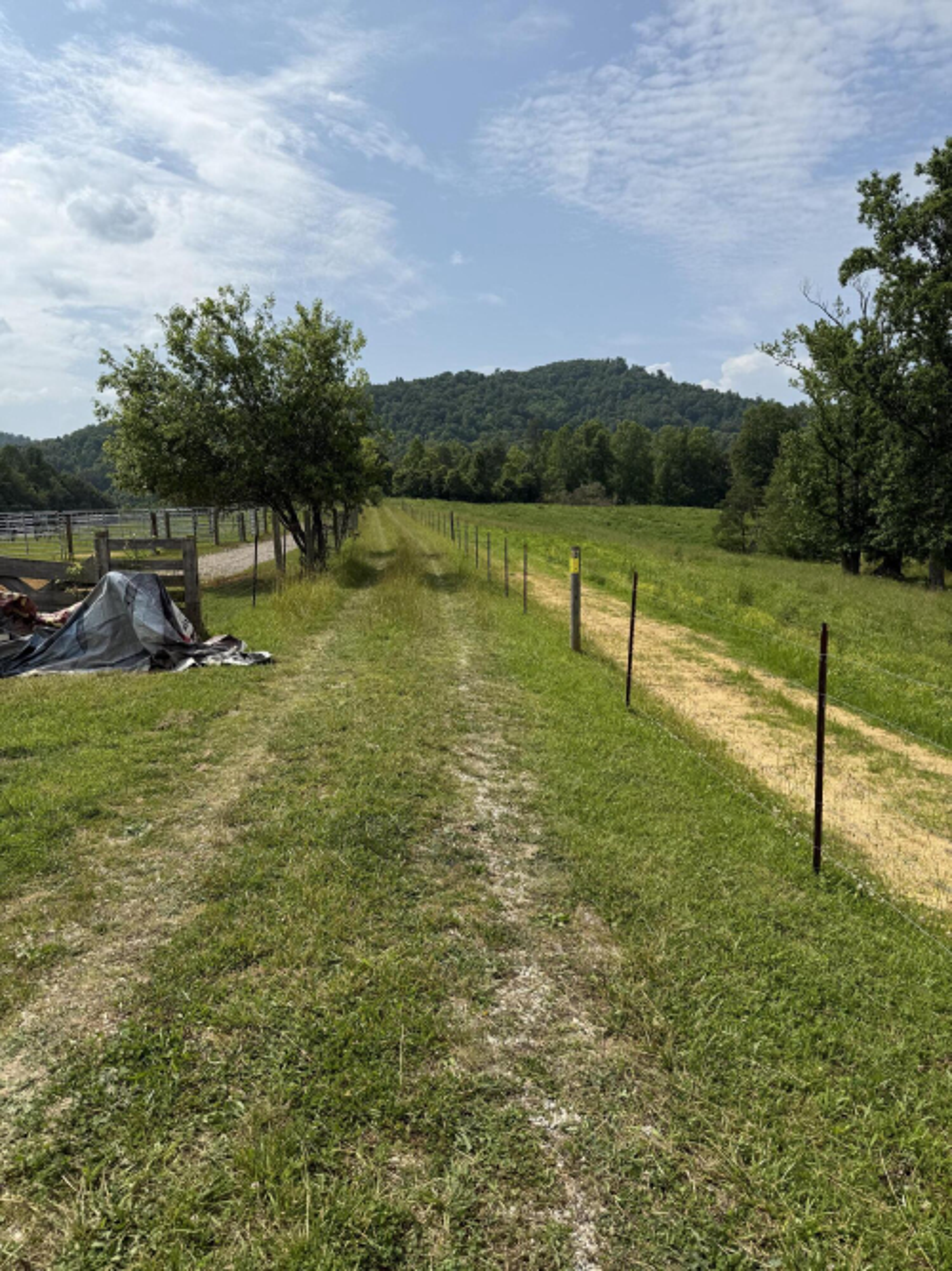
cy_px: 636
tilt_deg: -4.8
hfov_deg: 56.8
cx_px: 476
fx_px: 880
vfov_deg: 71.6
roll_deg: +0.9
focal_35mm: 24
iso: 80
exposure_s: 1/7353
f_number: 1.78
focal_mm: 6.76
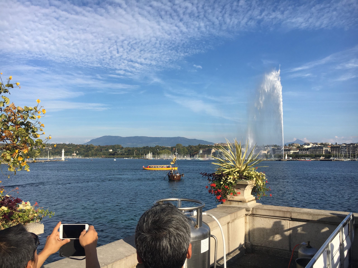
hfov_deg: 61.7
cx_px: 179
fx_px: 300
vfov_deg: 48.2
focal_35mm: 29
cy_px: 134
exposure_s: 1/1709
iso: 25
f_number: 2.2
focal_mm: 4.15
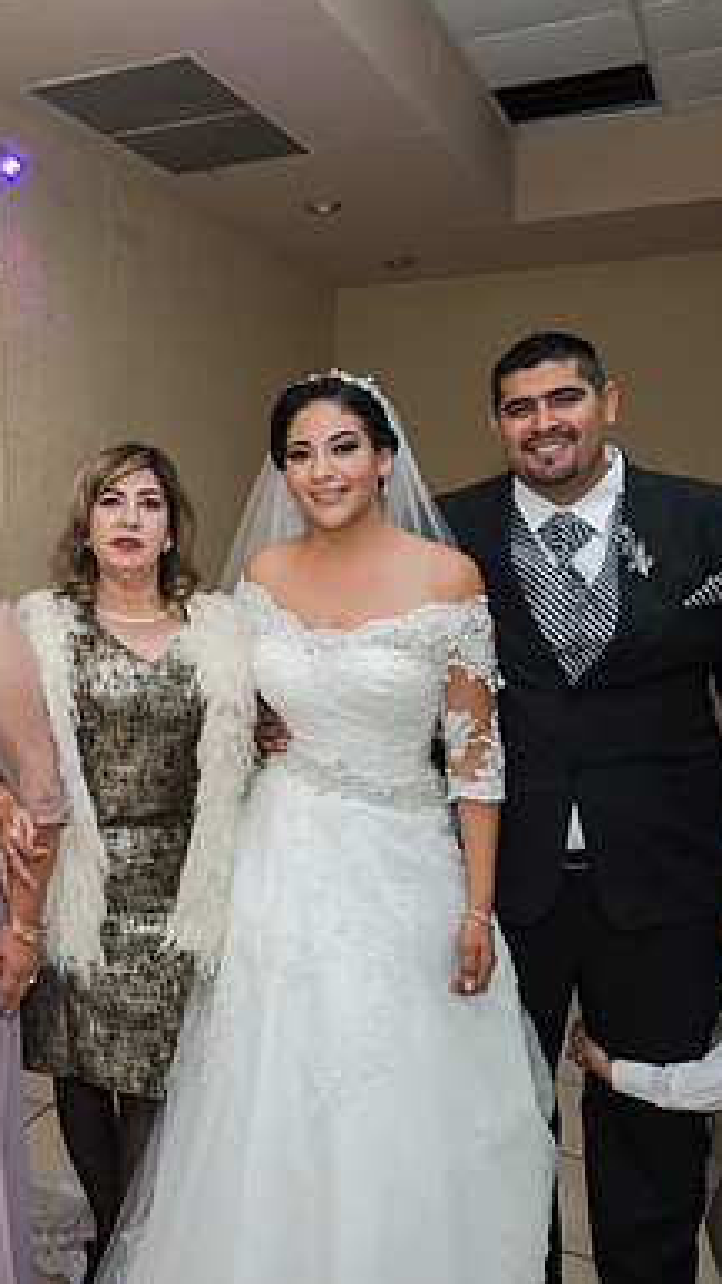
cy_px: 640
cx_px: -27
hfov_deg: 28.9
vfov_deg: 52.8
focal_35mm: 38
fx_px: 1293
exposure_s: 1/100
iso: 1600
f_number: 4
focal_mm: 24
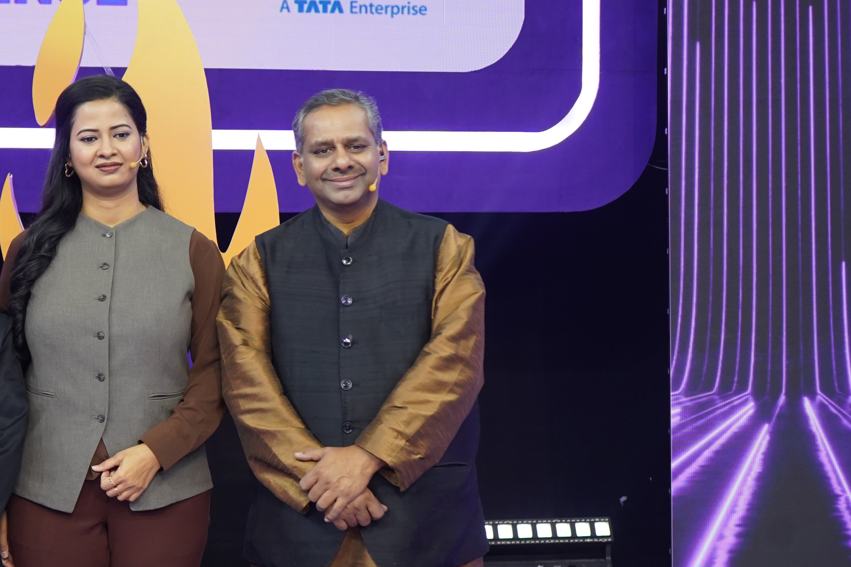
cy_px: 275
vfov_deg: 19.5
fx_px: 1655
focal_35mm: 70
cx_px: 233
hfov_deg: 28.5
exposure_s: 1/160
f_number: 4
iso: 1600
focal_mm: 37
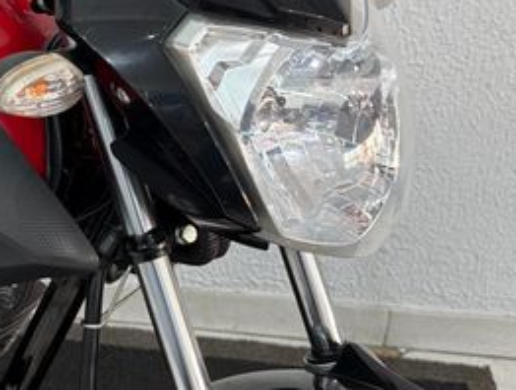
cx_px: 75
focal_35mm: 43
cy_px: 93
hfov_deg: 41.1
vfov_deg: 33.0
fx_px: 643
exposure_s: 1/60
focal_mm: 6.76
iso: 100
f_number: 1.78
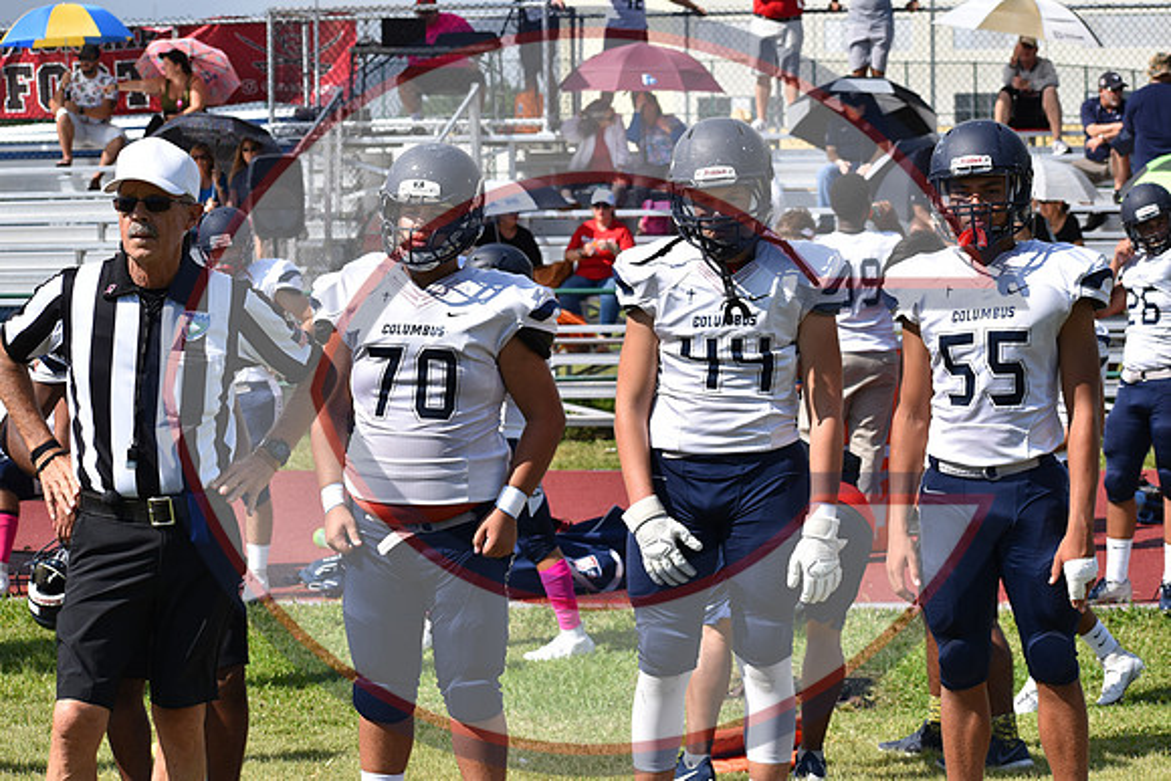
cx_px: 586
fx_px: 3416
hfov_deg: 19.5
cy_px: 390
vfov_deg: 13.0
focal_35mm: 105
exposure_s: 1/800
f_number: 7.1
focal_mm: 70
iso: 200
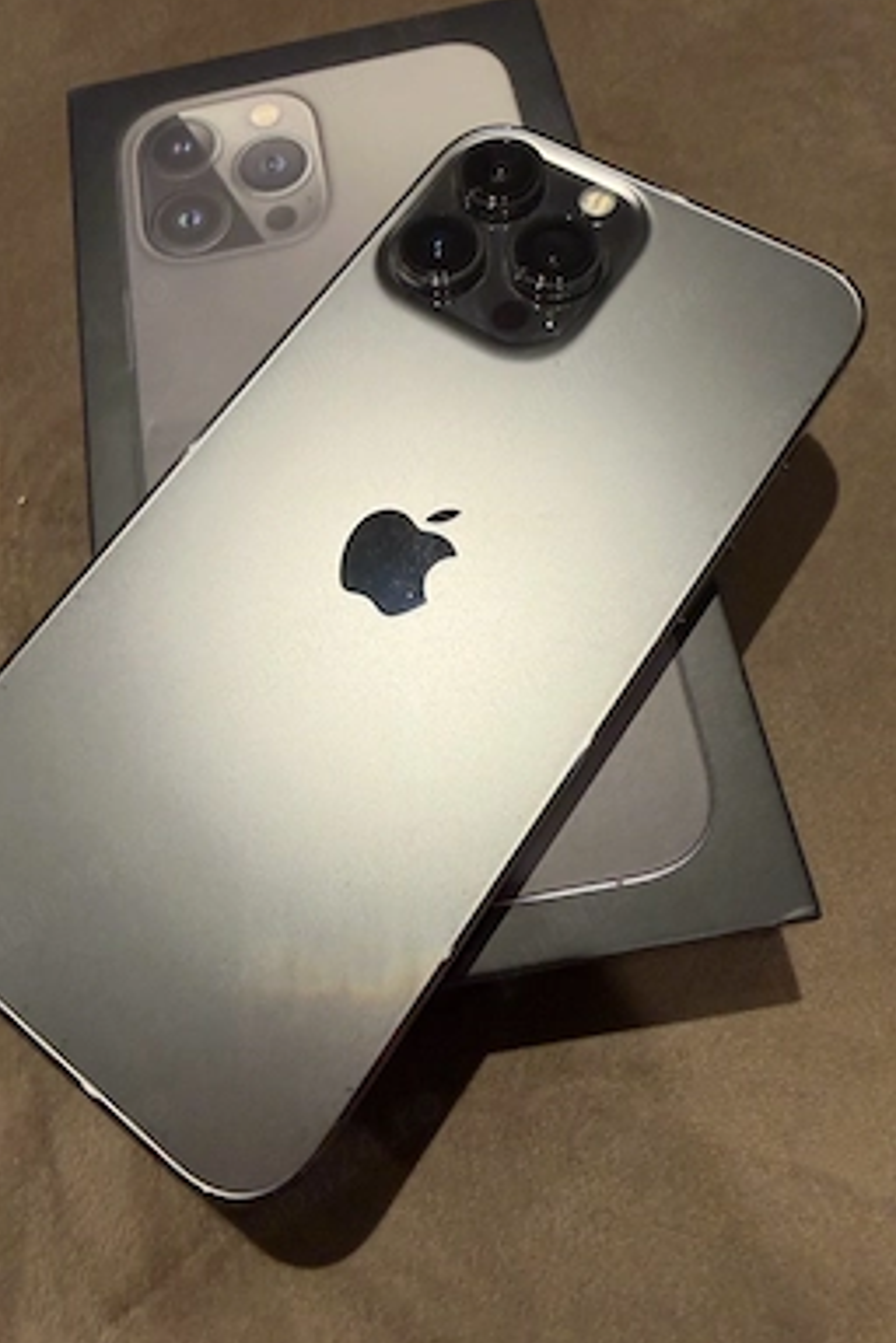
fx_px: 971
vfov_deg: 69.4
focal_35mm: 26
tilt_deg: -64.2
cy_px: 672
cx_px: 399
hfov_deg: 49.5
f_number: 2.2
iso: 160
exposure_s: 1/50
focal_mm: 2.22
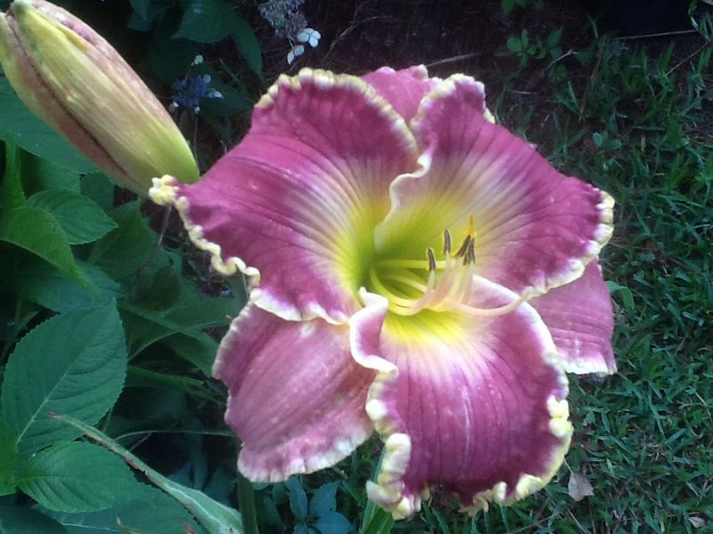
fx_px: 906
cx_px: 356
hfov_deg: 42.9
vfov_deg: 32.9
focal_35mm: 44
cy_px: 267
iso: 50
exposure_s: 1/120
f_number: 2.4
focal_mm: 2.03
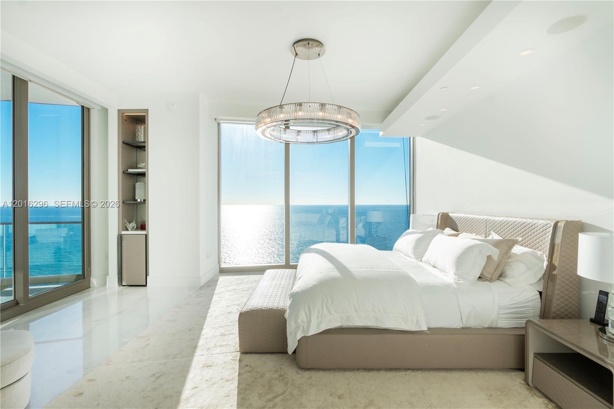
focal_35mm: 16
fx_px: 281
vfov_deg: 72.0
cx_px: 307
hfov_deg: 95.0
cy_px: 204
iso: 250
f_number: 10
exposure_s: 1/160
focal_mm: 11
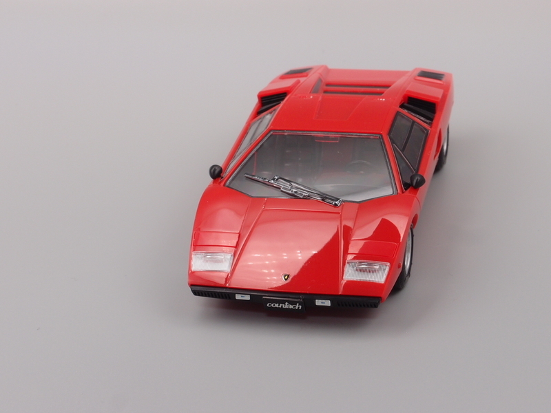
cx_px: 276
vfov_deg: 19.1
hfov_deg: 25.3
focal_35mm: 77
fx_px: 1226
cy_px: 206
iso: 100
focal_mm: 16.63
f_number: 8
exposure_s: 1/8
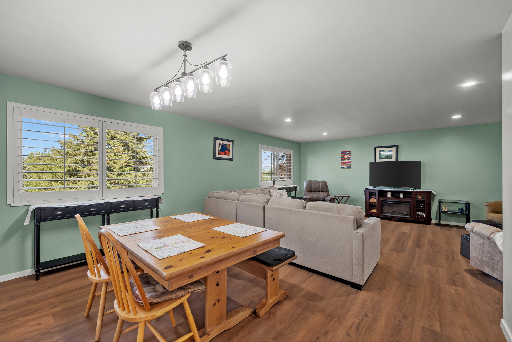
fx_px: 213
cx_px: 256
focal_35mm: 15
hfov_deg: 100.4
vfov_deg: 77.4
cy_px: 171
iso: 500
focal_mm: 15
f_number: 8
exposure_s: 1/1.67
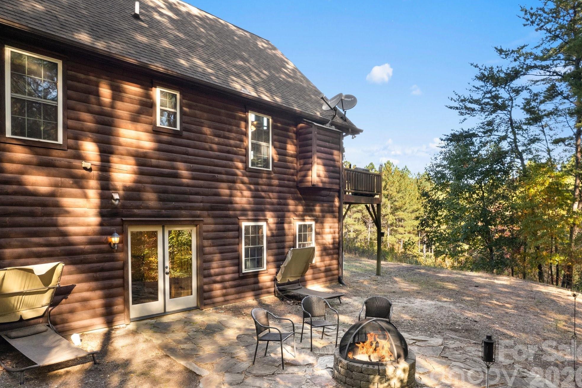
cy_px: 196
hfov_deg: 76.1
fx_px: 372
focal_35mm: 23
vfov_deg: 55.1
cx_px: 289
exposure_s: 1/125
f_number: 2.8
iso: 100
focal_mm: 8.38
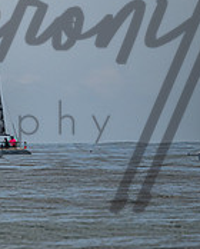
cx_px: -105
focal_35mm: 1708
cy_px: 55
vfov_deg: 1.1
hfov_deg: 0.9
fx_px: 12594
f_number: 5.6
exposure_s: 1/4000
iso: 400
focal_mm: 400
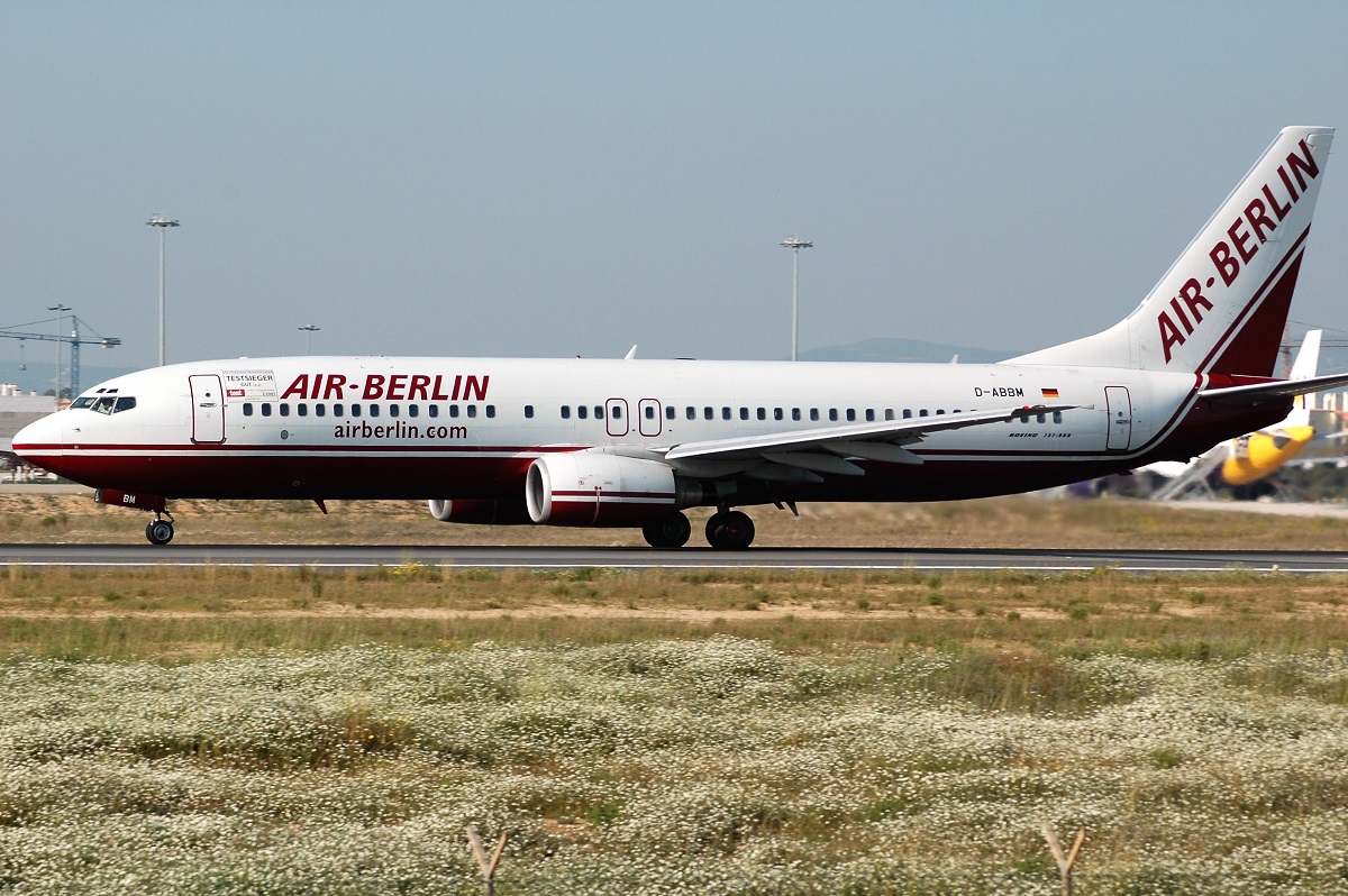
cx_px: 674
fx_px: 6285
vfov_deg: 8.2
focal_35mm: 168
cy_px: 448
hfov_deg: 12.2
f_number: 7.1
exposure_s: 1/800
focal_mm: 112
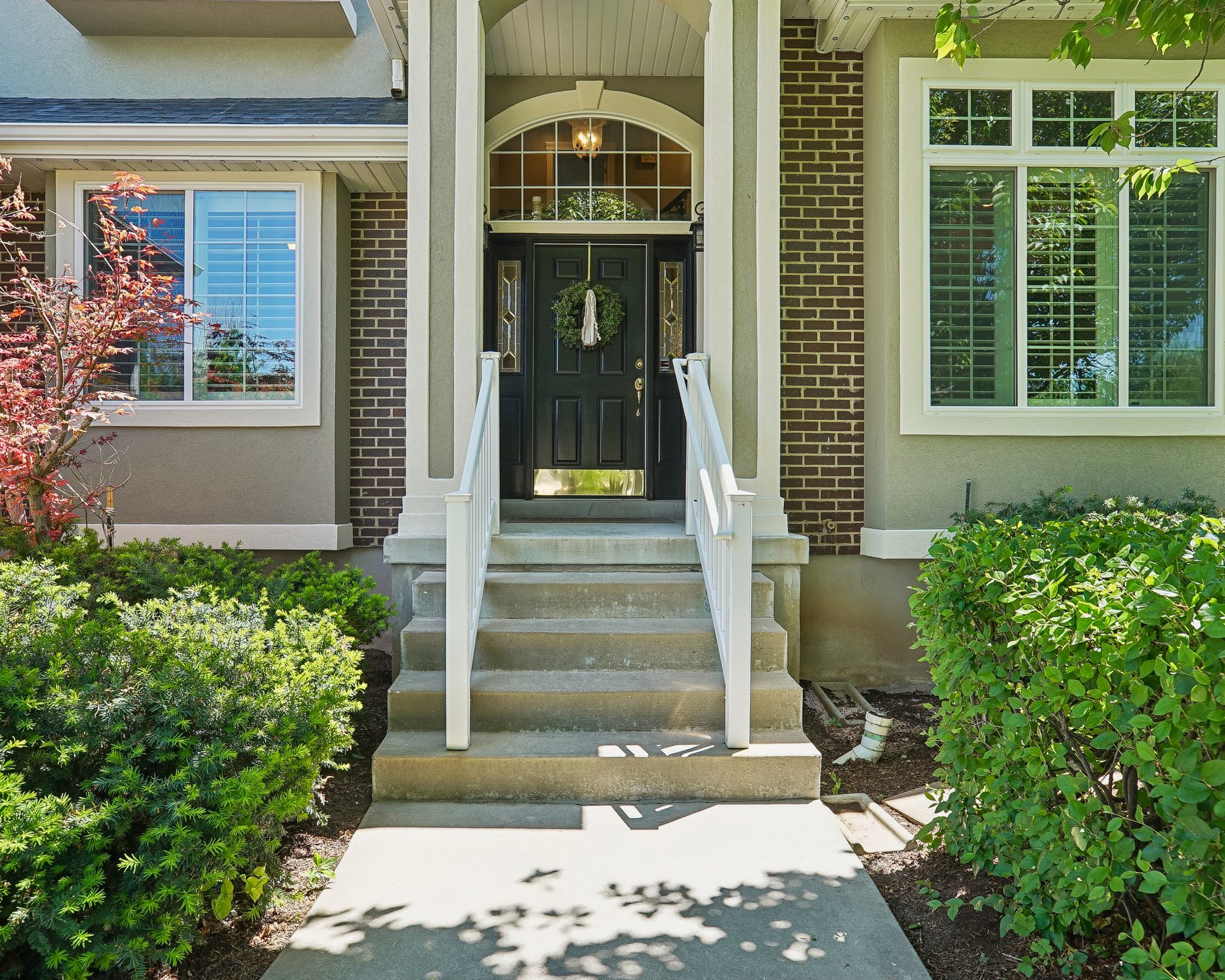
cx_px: 586
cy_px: 490
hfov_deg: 66.0
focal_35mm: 26
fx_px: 943
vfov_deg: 54.9
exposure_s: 1/30
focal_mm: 23
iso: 100
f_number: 9
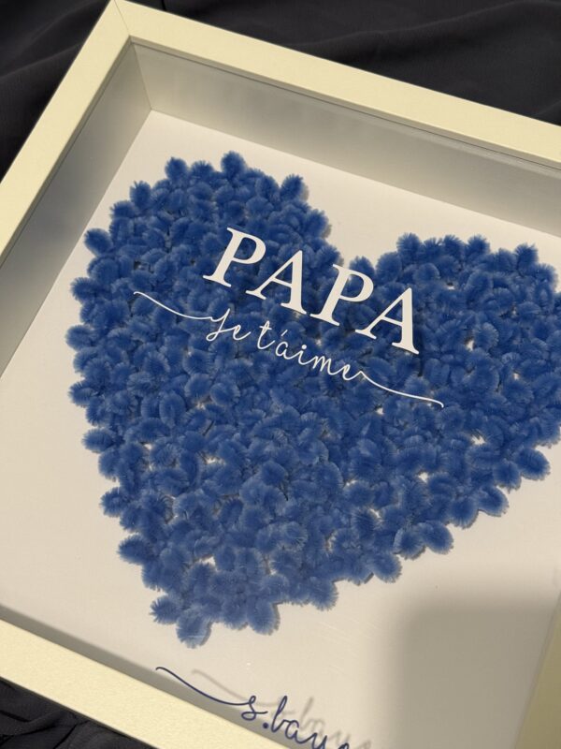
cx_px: 280
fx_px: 1037
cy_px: 374
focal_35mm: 48
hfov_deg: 30.3
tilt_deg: -65.5
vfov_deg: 39.7
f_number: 1.78
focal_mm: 6.76
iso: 200
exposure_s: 1/33
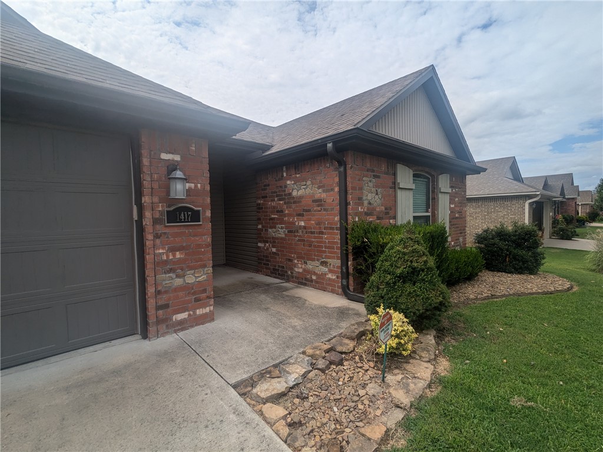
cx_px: 302
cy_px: 226
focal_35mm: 16
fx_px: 279
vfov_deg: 78.1
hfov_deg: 94.5
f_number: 2.2
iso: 47
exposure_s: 1/2915
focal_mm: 2.35
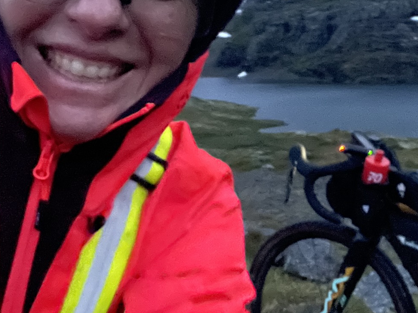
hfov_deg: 37.8
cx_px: 376
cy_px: 105
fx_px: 567
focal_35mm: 47
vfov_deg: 30.7
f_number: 2.2
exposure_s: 1/15
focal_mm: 2.71
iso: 4000
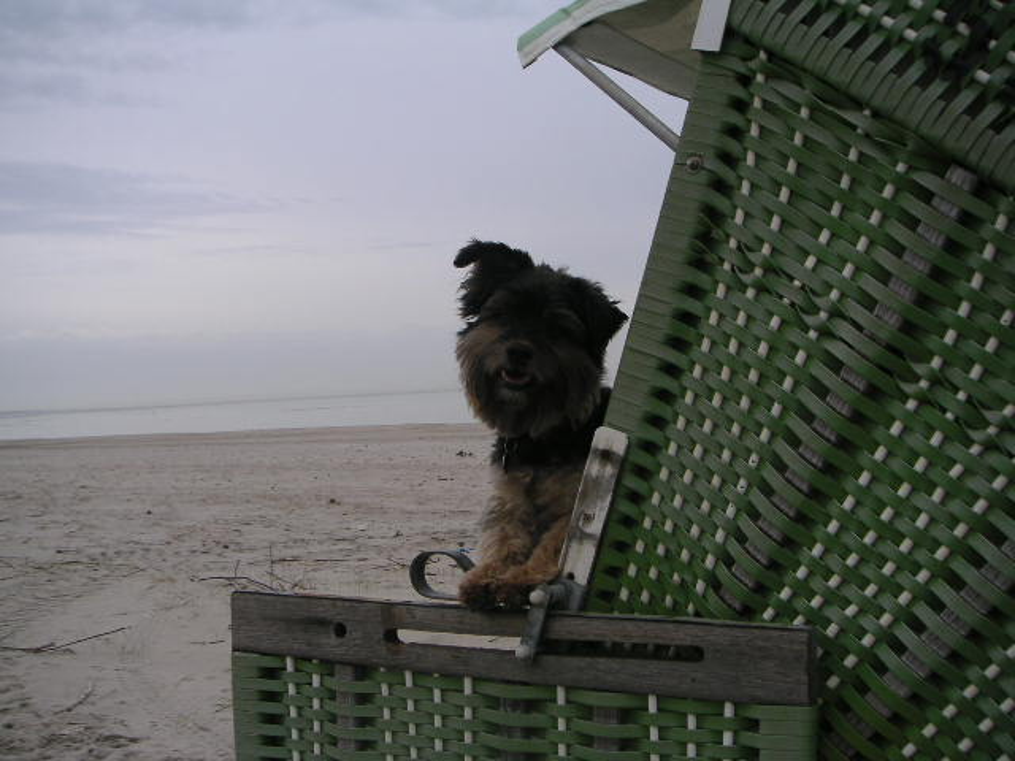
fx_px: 1114
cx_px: 508
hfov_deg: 49.0
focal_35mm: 38
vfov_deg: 37.7
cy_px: 380
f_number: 2.8
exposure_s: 1/750
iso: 50
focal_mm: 6
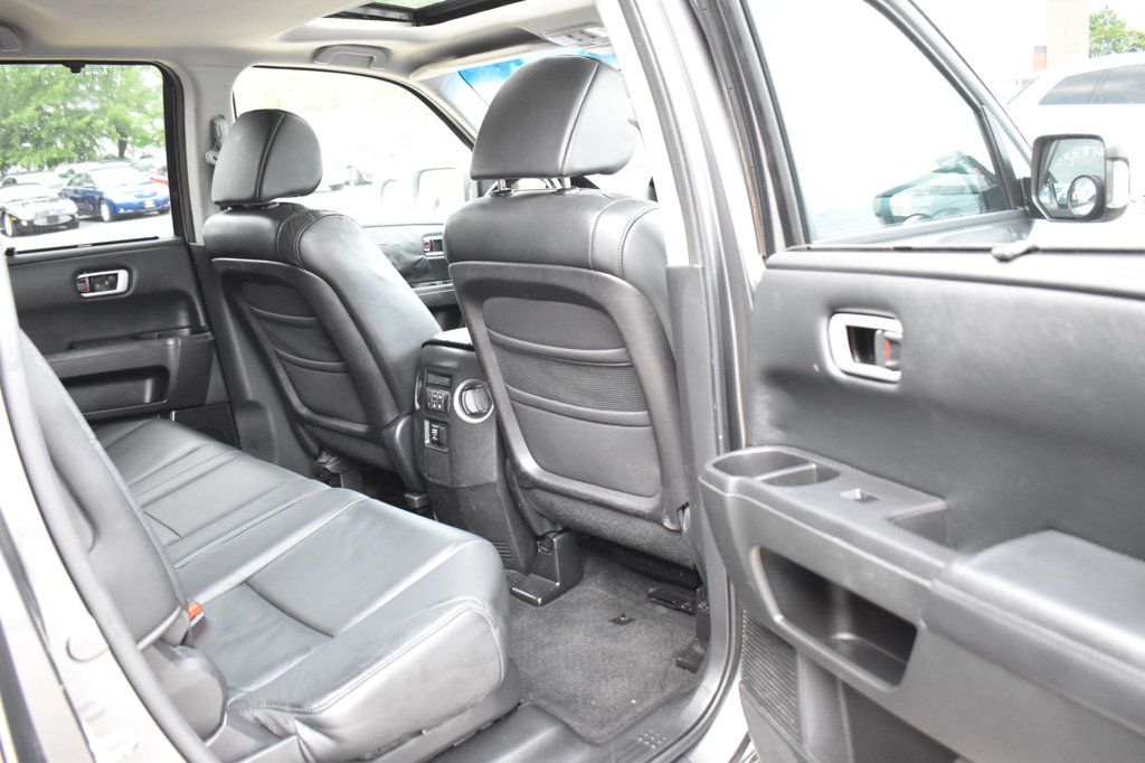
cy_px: 382
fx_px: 954
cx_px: 572
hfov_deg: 61.9
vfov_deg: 43.6
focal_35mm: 30
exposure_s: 1/125
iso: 2200
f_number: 4
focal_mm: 20
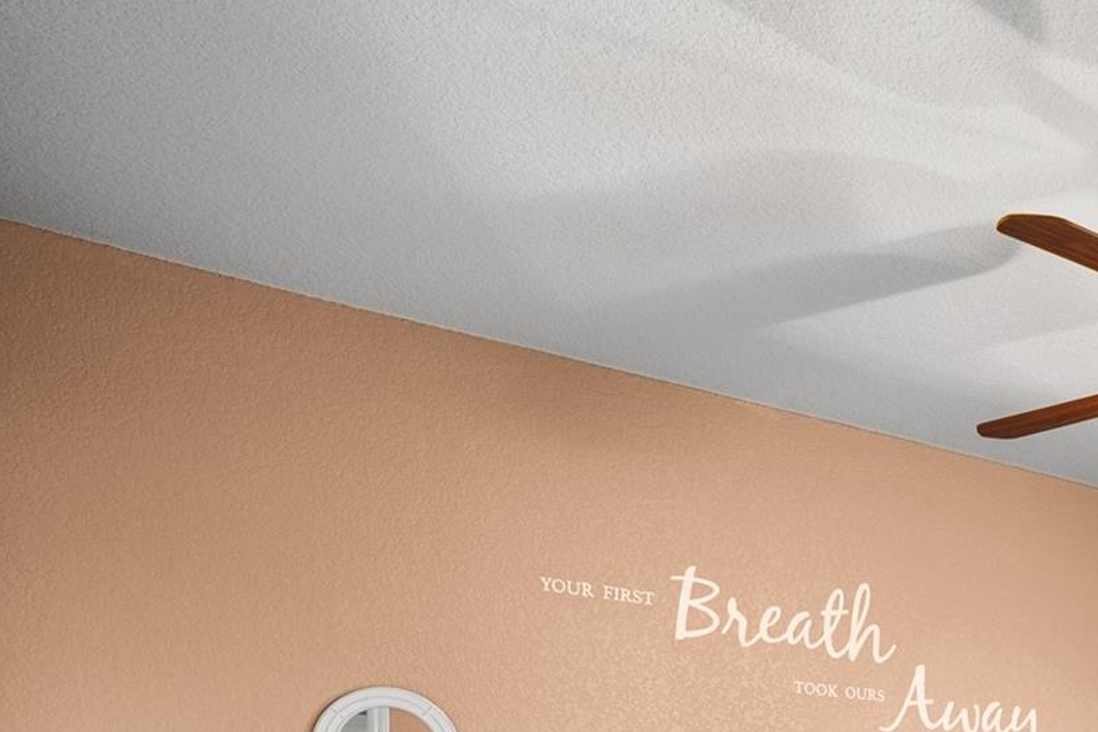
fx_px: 1220
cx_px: 1182
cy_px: 904
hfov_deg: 40.1
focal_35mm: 40
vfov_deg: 28.5
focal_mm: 16
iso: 100
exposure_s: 6
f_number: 10
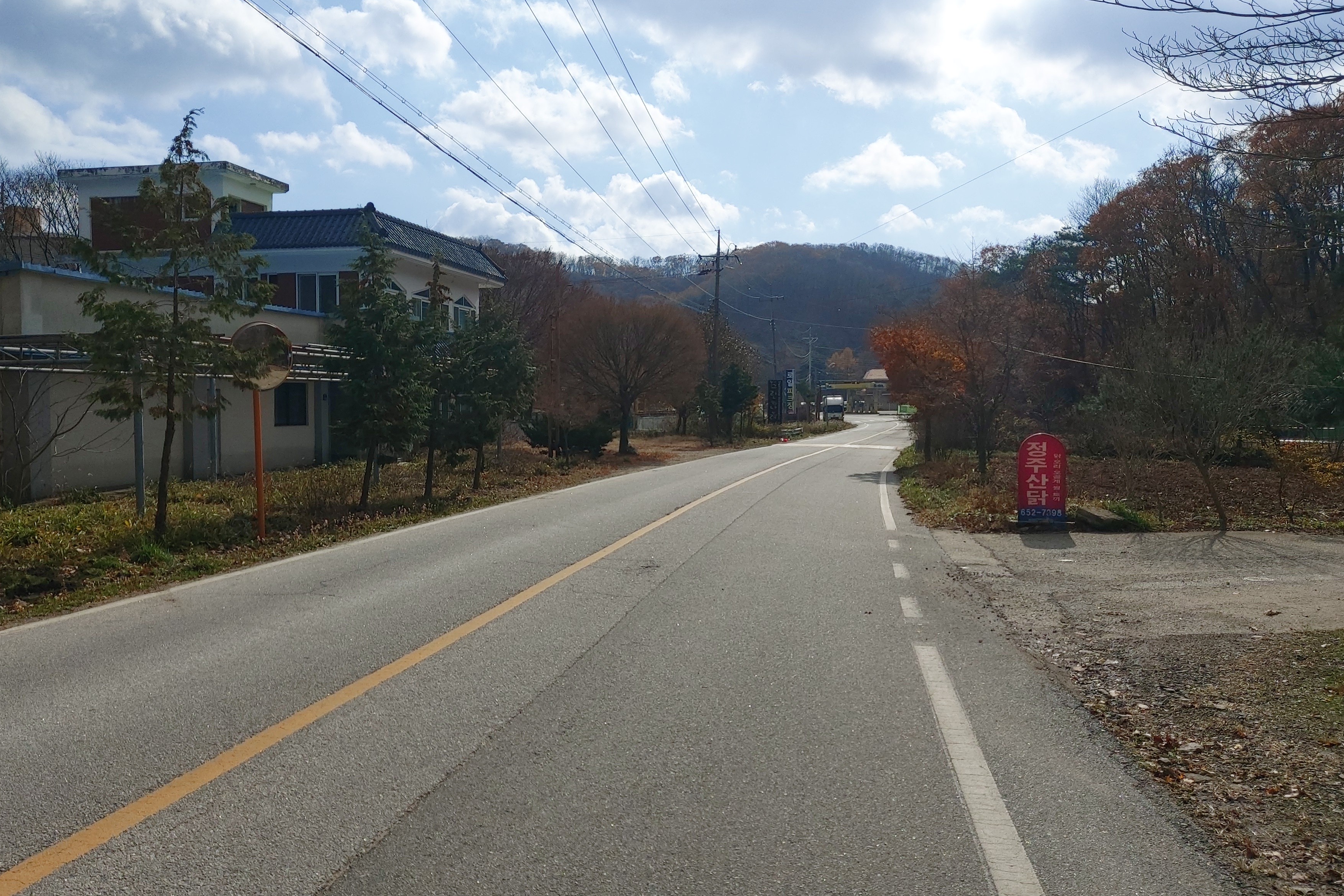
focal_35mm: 30
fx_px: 1120
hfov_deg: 61.8
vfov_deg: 43.6
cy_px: 433
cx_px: 602
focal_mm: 4.58
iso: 50
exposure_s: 1/4748
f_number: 2
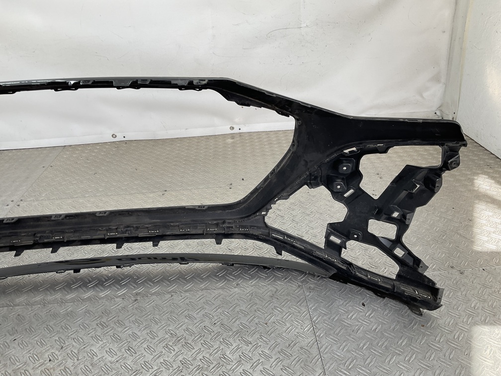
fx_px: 420
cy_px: 188
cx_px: 250
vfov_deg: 48.2
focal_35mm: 29
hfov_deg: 61.7
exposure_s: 1/122
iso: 16
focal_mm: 3
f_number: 1.8
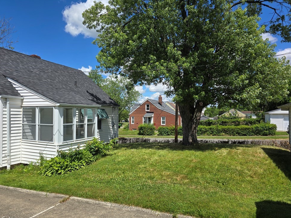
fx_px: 202
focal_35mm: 24
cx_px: 143
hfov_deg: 71.6
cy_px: 110
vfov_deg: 56.8
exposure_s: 1/939
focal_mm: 6.3
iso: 12
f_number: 1.7
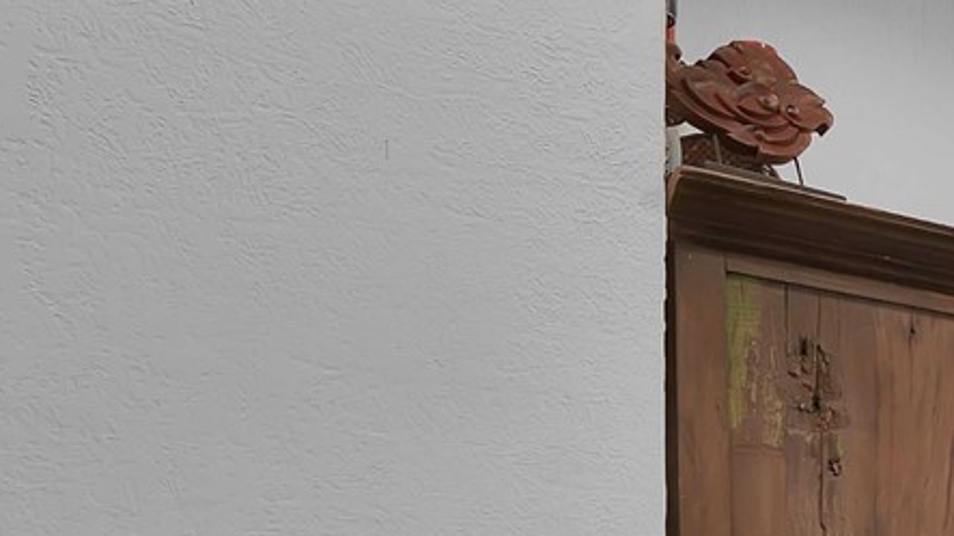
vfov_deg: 14.1
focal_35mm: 77
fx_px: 1947
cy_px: 917
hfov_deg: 20.8
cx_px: 1626
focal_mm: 15
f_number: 8
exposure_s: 1/4
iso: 100
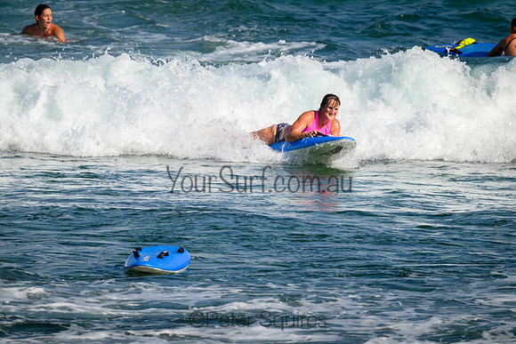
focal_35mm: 800
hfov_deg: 2.6
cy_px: 172
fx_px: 11469
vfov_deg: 1.7
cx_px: 258
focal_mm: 800
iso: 800
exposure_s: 1/2000
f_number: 11
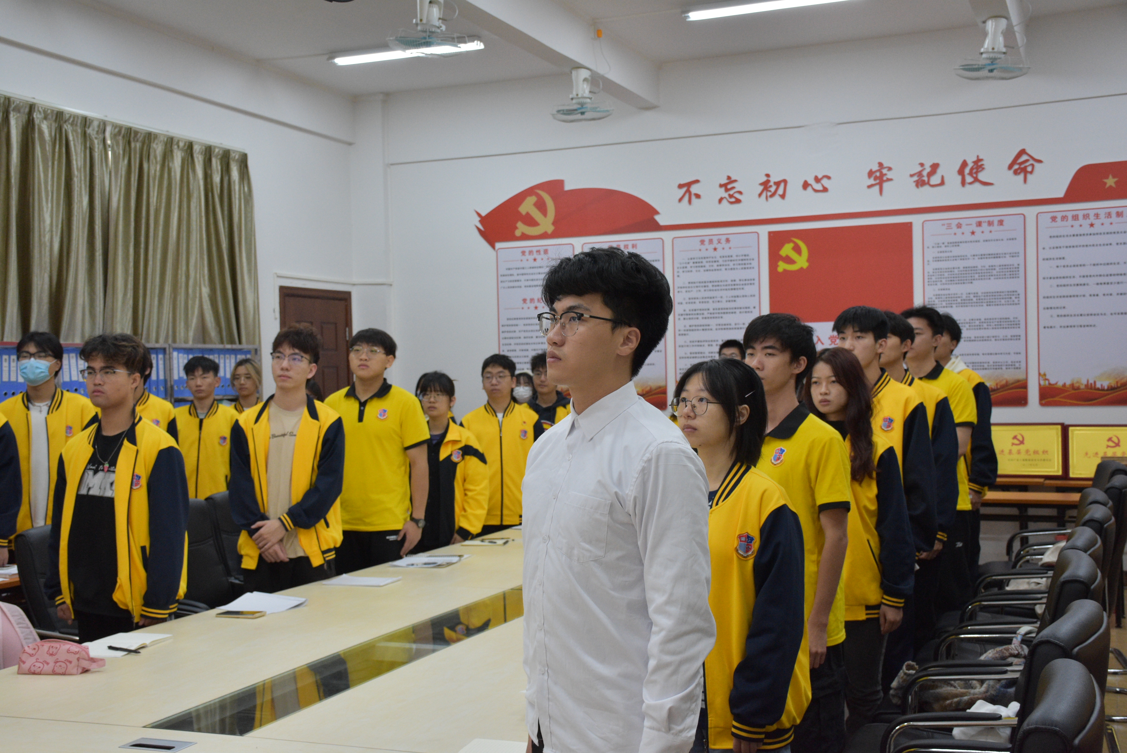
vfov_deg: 33.1
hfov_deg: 47.9
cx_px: 564
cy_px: 376
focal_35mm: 40
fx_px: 1269
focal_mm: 27
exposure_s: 1/100
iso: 1250
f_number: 5.6
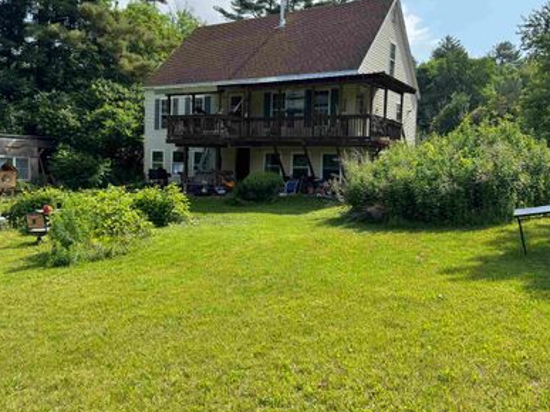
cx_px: 270
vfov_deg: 45.3
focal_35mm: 31
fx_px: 492
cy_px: 175
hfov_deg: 58.4
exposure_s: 1/2506
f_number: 1.78
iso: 80
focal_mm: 6.76
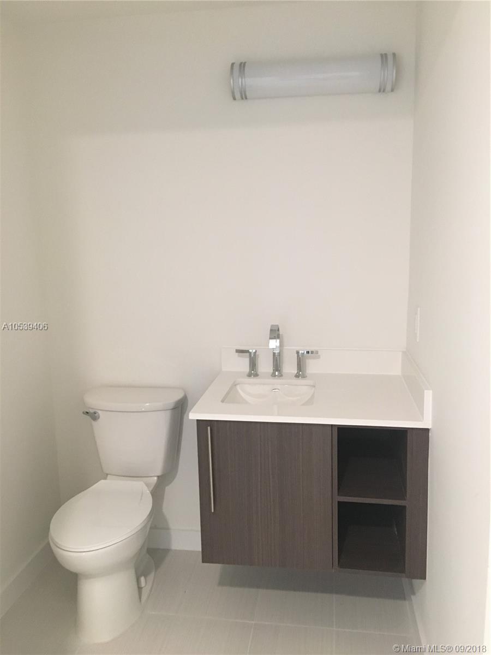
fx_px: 548
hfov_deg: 48.2
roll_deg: +1.8
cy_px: 328
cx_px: 246
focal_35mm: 29
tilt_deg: -10.1
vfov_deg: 61.7
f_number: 2.2
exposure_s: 1/24
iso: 200
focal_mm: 4.15
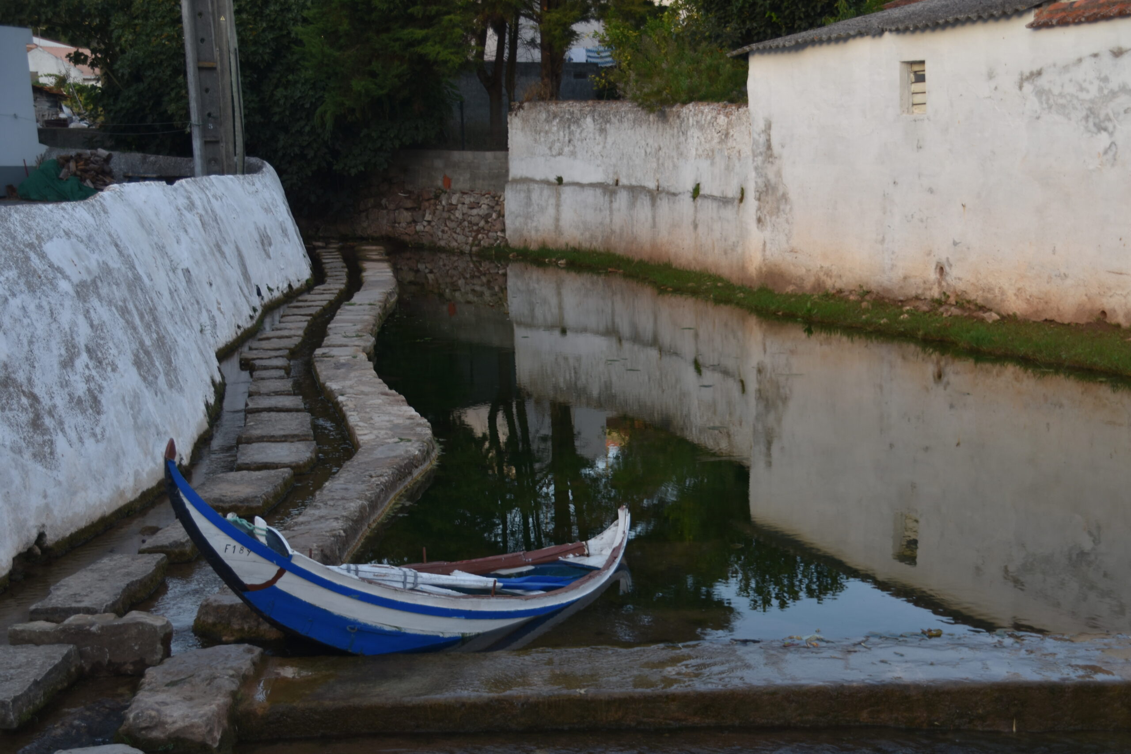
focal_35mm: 48
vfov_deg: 28.1
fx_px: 1508
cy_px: 377
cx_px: 566
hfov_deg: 41.1
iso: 160
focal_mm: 32
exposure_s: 1/160
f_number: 4.2
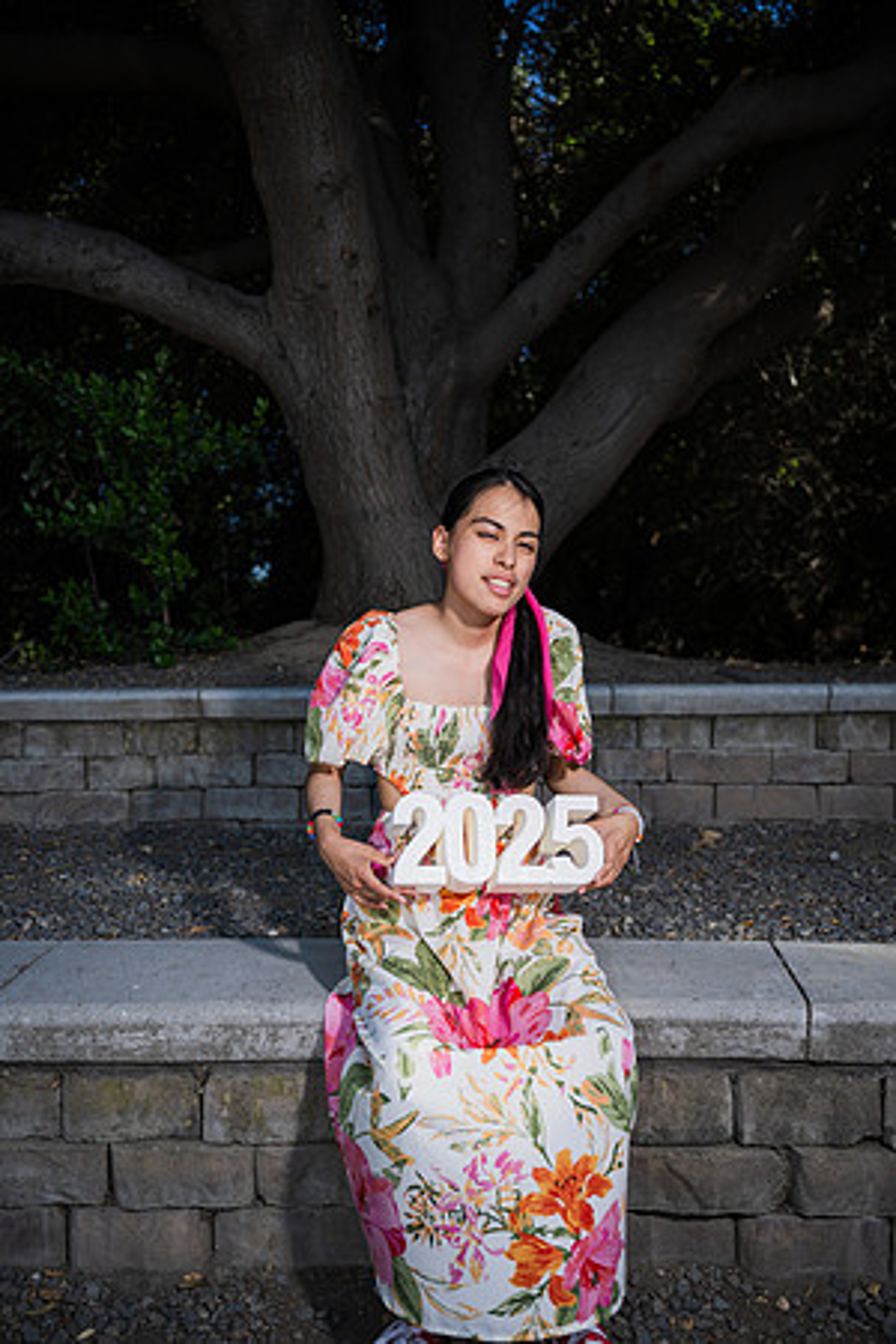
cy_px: 672
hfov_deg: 43.6
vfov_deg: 61.9
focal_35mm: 30
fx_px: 1120
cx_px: 448
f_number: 2.8
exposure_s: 1/800
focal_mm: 30
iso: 100
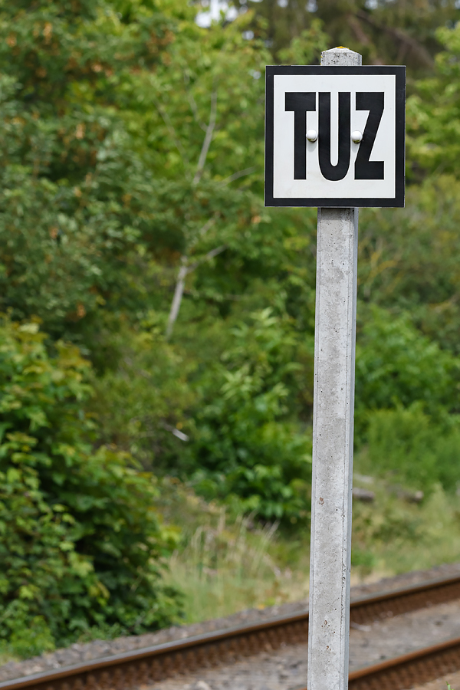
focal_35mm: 292
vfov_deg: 7.0
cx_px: 230
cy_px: 345
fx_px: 5606
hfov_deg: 4.7
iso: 400
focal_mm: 195
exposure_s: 1/320
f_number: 10
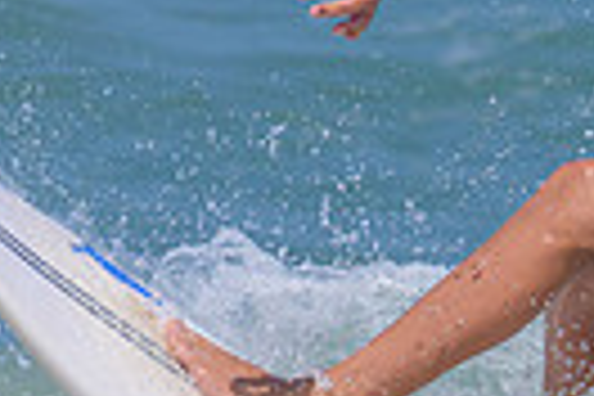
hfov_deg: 0.9
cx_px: 1033
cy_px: 359
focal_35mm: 2324
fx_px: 38343
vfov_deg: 0.6
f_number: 11
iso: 640
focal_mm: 430
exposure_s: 1/2000
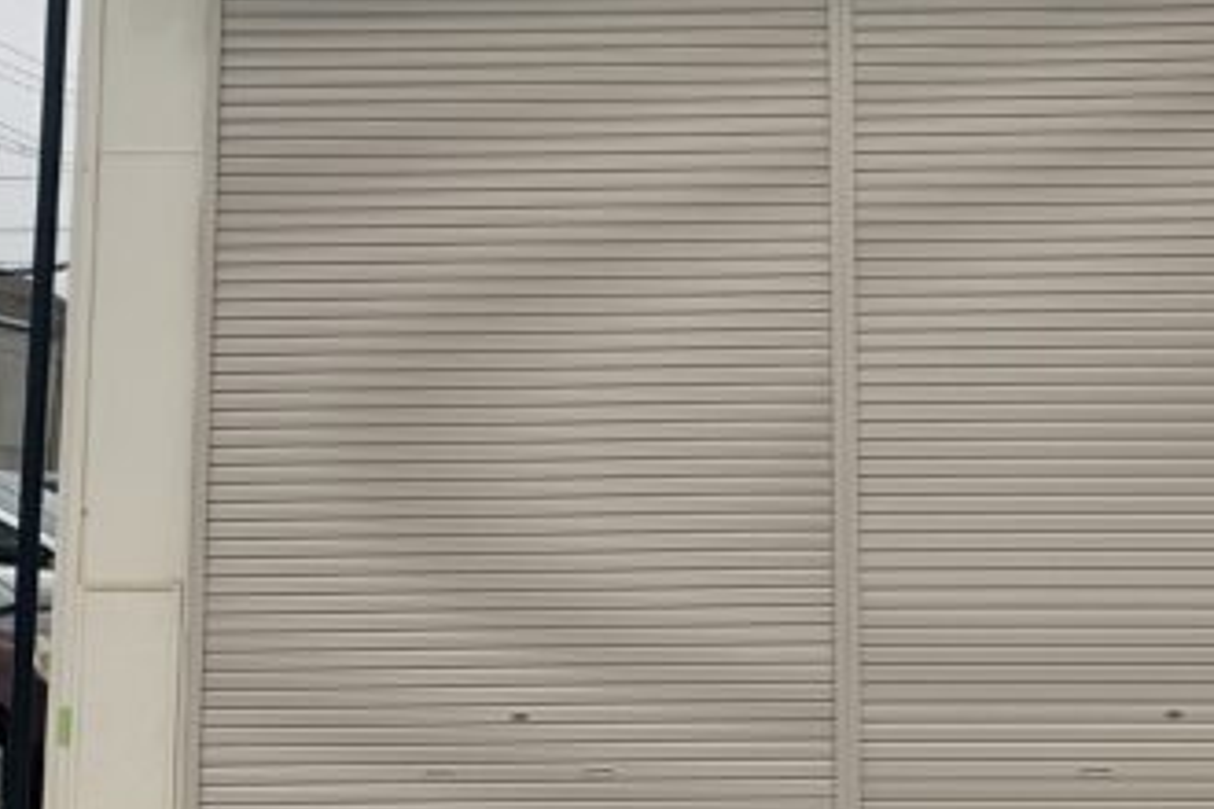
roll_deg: -0.3
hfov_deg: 33.5
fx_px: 1989
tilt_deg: +7.8
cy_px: 254
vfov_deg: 22.9
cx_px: 839
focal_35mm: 59
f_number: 1.8
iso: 25
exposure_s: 1/3086
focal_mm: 4.25
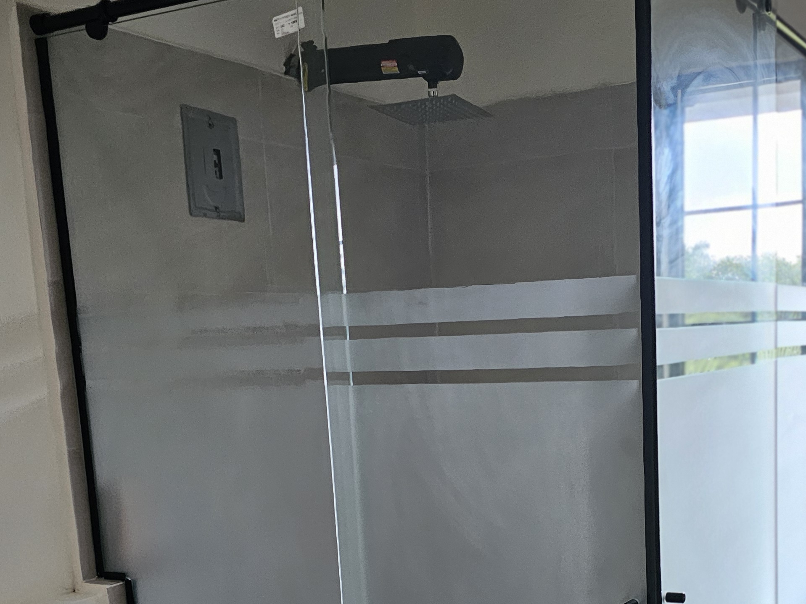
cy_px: 523
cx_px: 518
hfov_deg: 39.3
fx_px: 1118
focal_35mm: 48
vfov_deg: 29.3
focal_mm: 6.3
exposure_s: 1/120
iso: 1000
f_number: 1.7
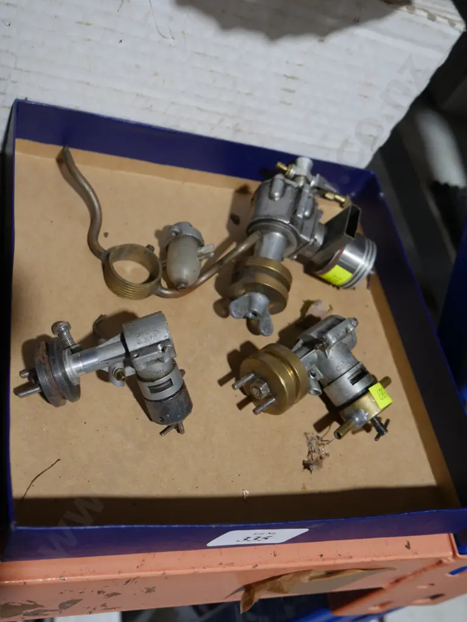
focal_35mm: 40
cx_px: 234
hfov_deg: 36.0
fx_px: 720
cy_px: 311
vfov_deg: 46.8
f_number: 4.4
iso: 320
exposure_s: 1/60
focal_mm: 20
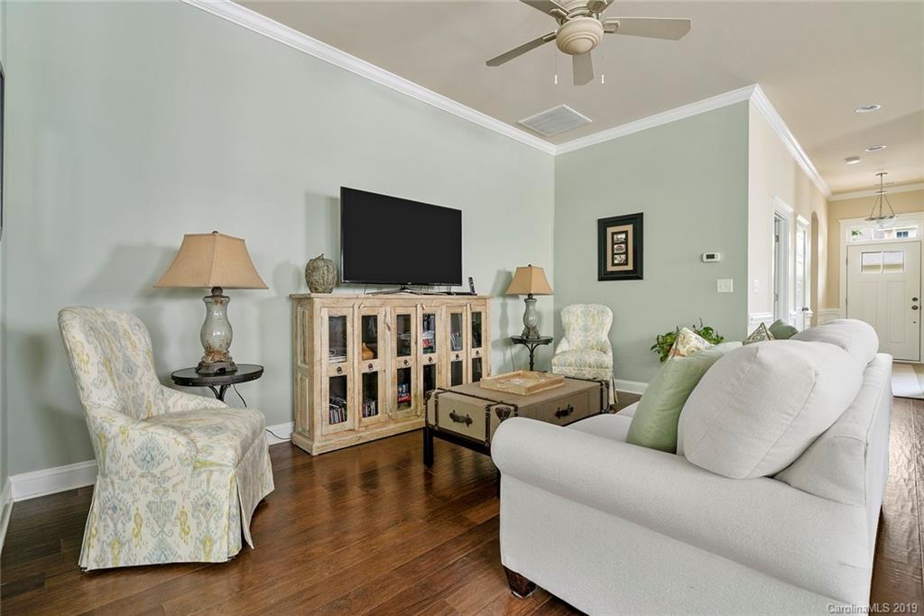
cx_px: 462
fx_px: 411
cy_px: 308
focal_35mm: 16
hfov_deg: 96.7
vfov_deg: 73.8
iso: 250
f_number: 7.1
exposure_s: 1/2
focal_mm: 16
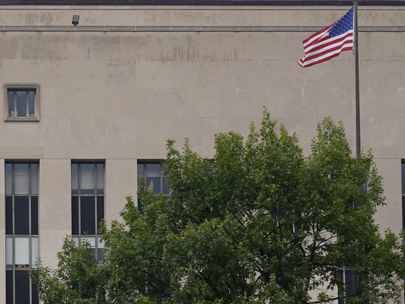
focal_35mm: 202
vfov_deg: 7.3
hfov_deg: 9.7
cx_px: -30
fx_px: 2363
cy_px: 294
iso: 200
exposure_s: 1/400
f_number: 6.3
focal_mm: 70
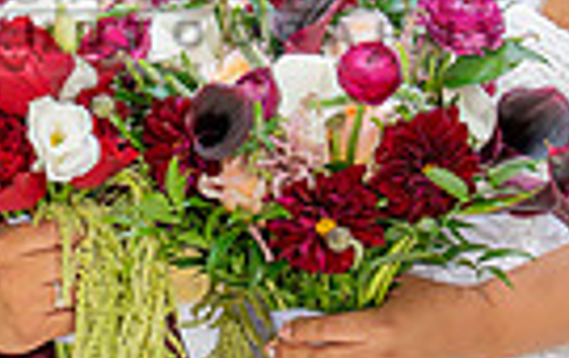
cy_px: 18
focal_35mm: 357
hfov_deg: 5.9
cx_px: 178
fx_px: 5548
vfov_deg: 3.7
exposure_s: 1/200
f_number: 4
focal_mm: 70
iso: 200
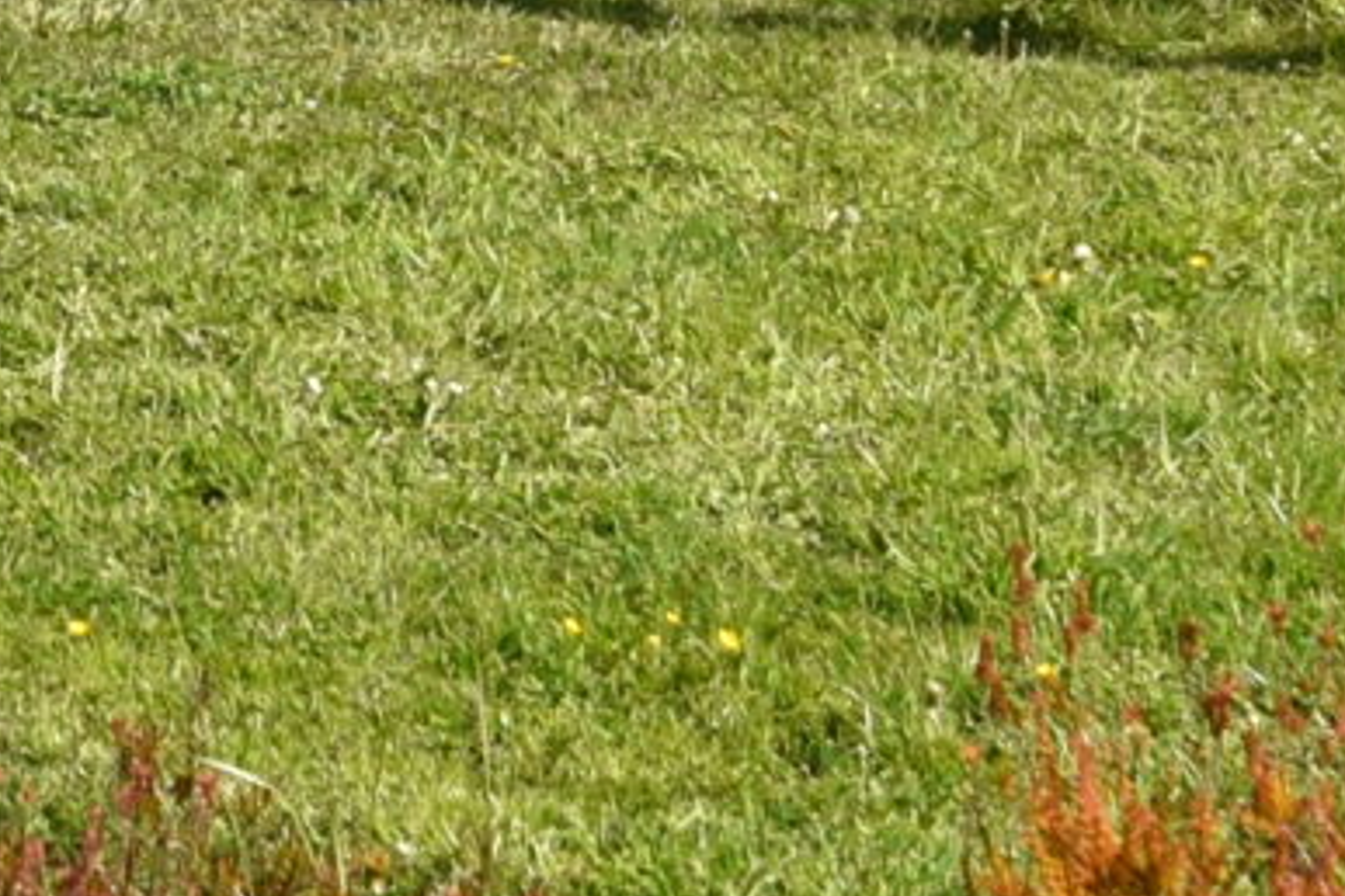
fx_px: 8891
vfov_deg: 5.6
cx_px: -667
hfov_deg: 8.5
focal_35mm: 238
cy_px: -1205
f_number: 9
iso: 200
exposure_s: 1/320
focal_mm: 24
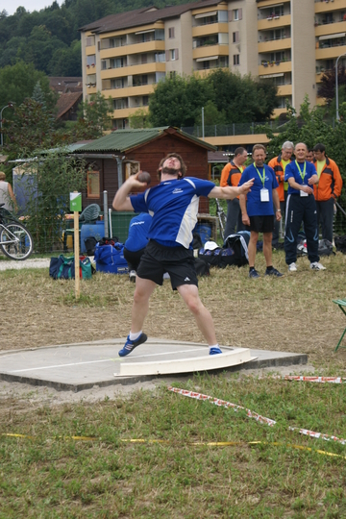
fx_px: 1514
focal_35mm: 105
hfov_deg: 13.0
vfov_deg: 19.5
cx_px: 173
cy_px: 260
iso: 100
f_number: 5.6
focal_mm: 70
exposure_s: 1/250
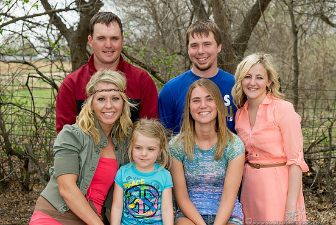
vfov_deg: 31.9
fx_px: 392
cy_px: 117
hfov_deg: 46.4
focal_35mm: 42
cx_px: 173
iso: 100
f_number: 4.5
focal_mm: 40
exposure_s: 1/250
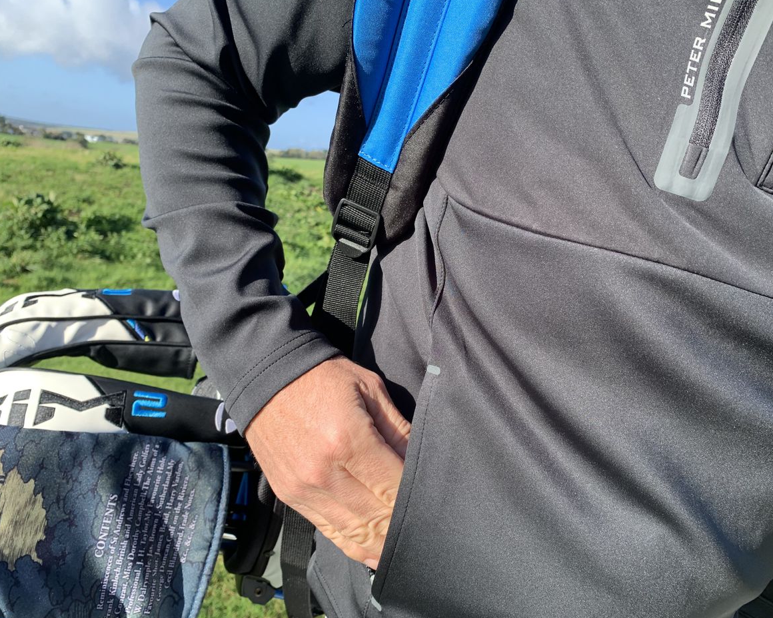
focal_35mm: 28
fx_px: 641
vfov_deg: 51.5
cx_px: 418
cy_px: 312
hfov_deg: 62.1
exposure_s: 1/573
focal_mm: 4.25
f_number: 1.8
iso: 25
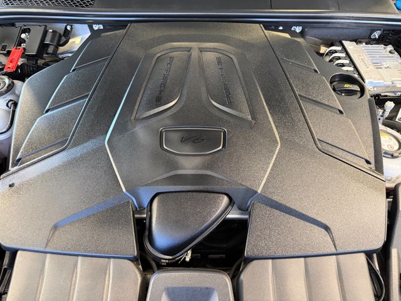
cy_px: 150
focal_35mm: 24
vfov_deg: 56.8
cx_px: 200
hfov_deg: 71.6
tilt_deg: -48.9
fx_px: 278
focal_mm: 6.76
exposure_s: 1/60
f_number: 1.78
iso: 640
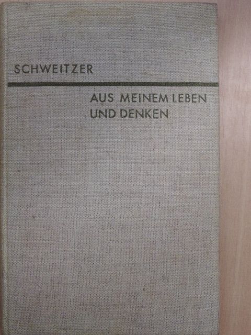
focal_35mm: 47
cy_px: 168
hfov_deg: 30.9
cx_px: 126
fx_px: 454
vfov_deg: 40.4
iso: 800
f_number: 3.5
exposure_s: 1/60
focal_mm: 8.3
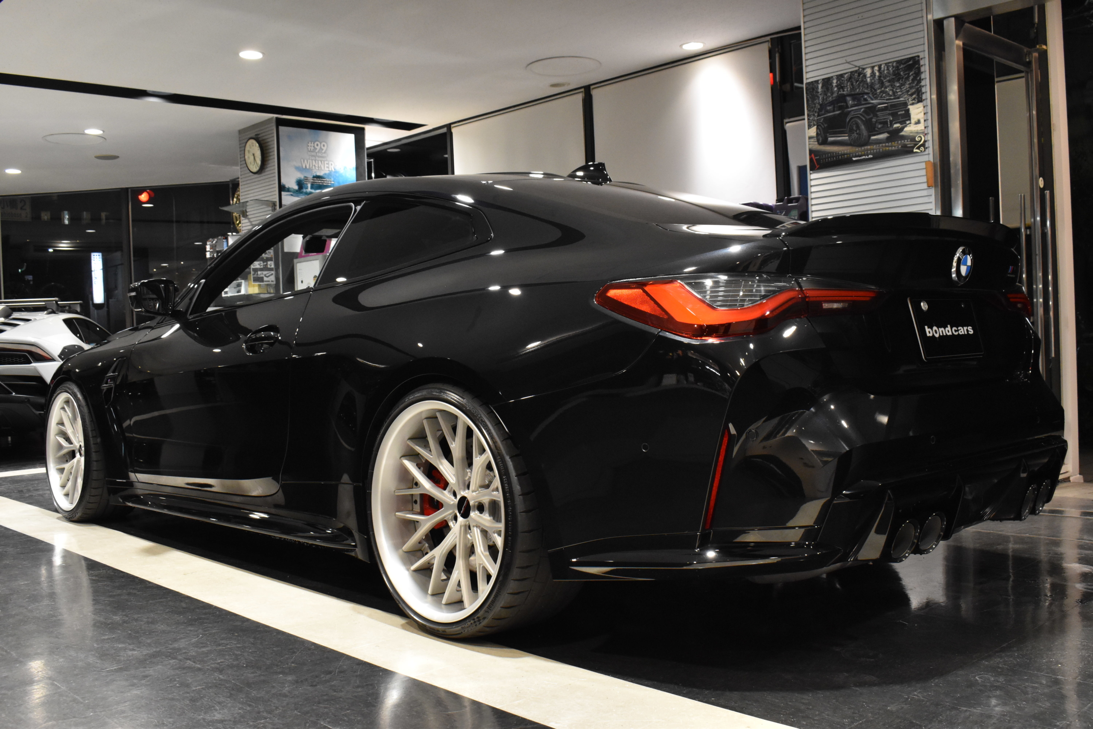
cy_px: 364
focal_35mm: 34
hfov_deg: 55.1
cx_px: 546
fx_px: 1047
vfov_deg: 38.4
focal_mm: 23
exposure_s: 1/40
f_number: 8
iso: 2500
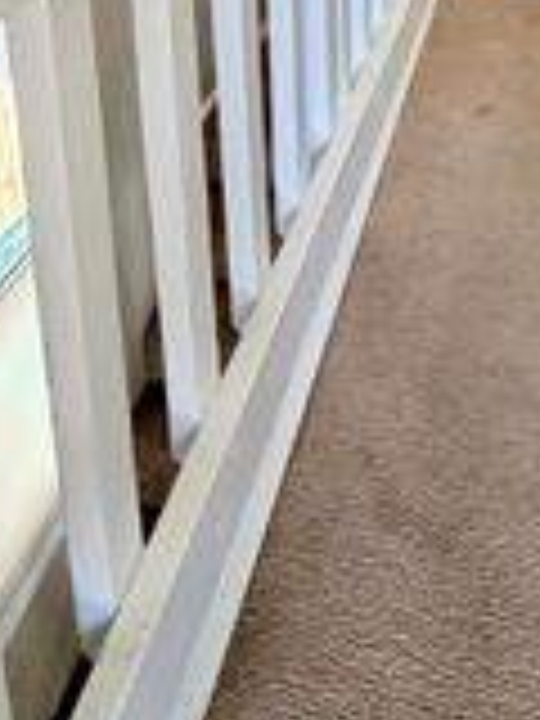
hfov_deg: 33.9
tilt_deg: -13.2
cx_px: 378
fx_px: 874
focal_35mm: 42
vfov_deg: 35.9
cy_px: -126
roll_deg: -1.7
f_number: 2.2
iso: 320
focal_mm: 2.22
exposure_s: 1/64
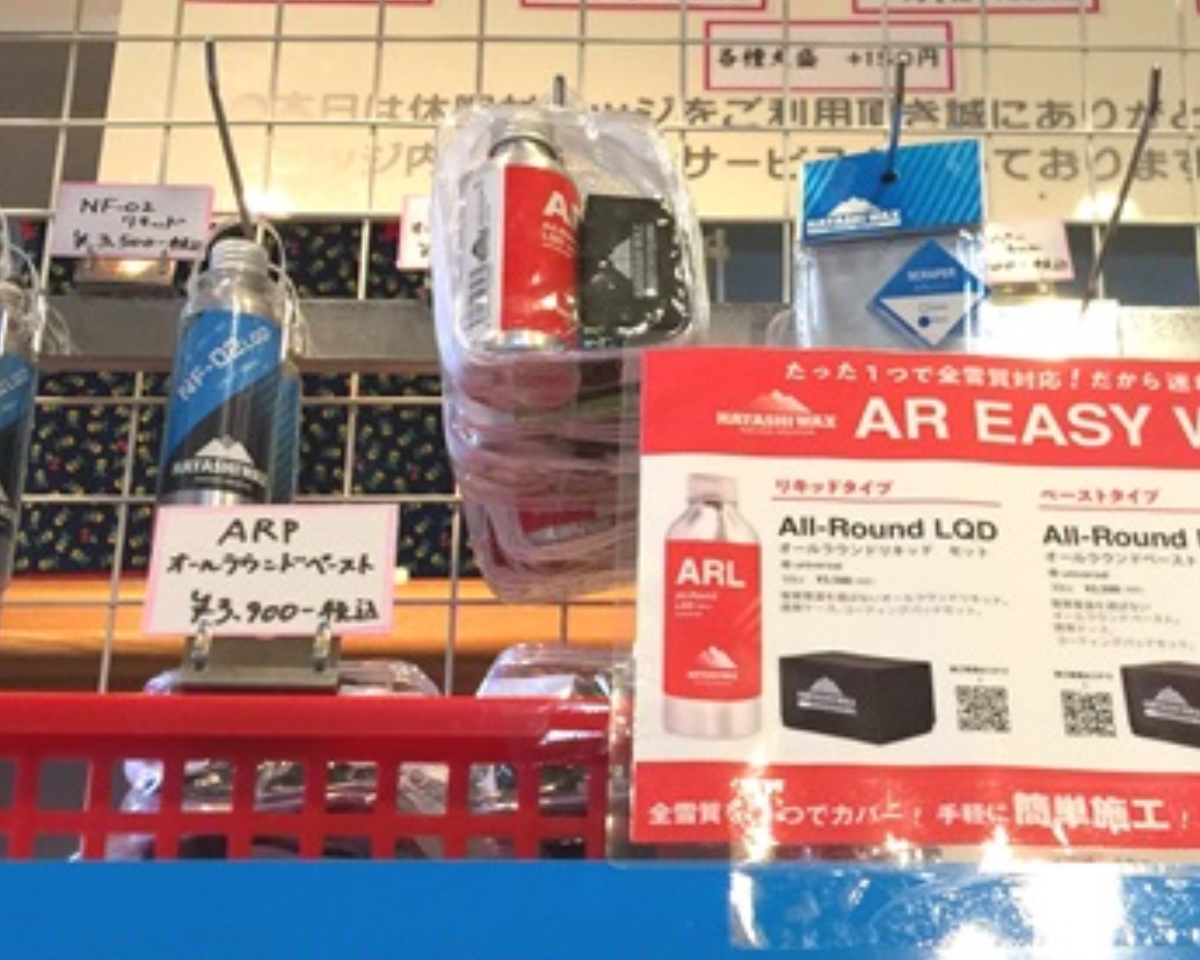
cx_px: 737
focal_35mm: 59
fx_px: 2095
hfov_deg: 31.8
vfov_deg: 25.8
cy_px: 417
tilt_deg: +23.2
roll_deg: -0.8
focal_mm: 4.15
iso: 80
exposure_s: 1/17
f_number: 2.2
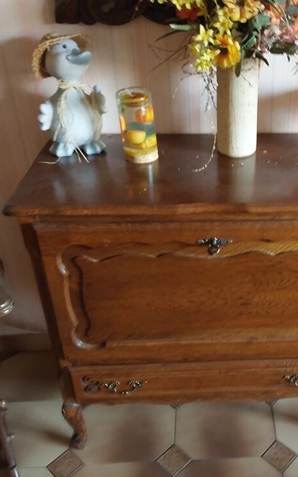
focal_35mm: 43
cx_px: 217
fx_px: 559
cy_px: 238
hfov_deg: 29.4
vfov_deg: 46.2
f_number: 1.8
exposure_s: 1/25
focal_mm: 4.6
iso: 400
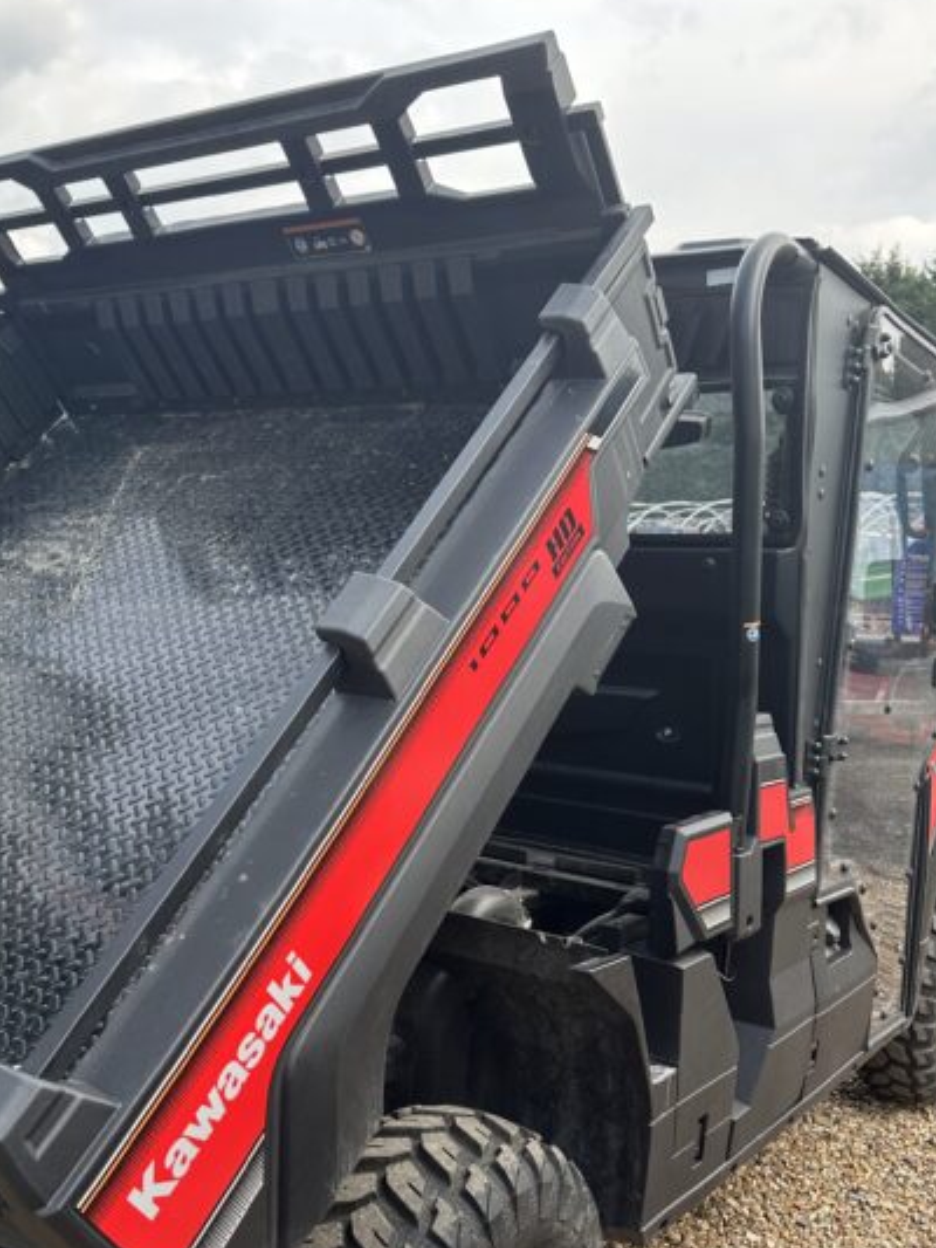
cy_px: 752
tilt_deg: -7.6
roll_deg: -2.2
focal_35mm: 36
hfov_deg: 39.6
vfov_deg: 51.0
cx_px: 393
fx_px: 1297
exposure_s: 1/543
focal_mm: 6.86
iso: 80
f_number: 1.78
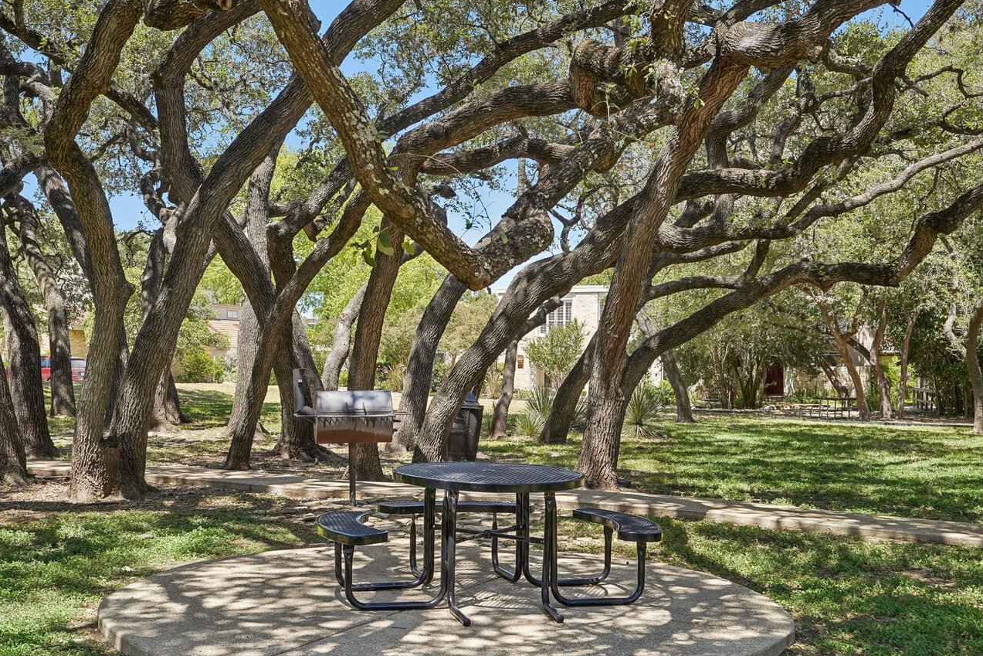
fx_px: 1147
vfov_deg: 31.9
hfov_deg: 46.4
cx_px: 495
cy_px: 359
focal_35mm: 42
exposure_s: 1/60
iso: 100
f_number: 8
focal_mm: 33
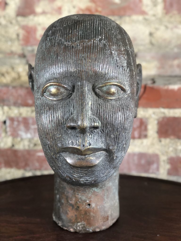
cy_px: 120
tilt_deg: -12.6
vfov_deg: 36.8
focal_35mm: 52
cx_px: 90
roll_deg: -0.2
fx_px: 363
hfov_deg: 28.0
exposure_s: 1/33
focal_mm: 6
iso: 80
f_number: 2.4
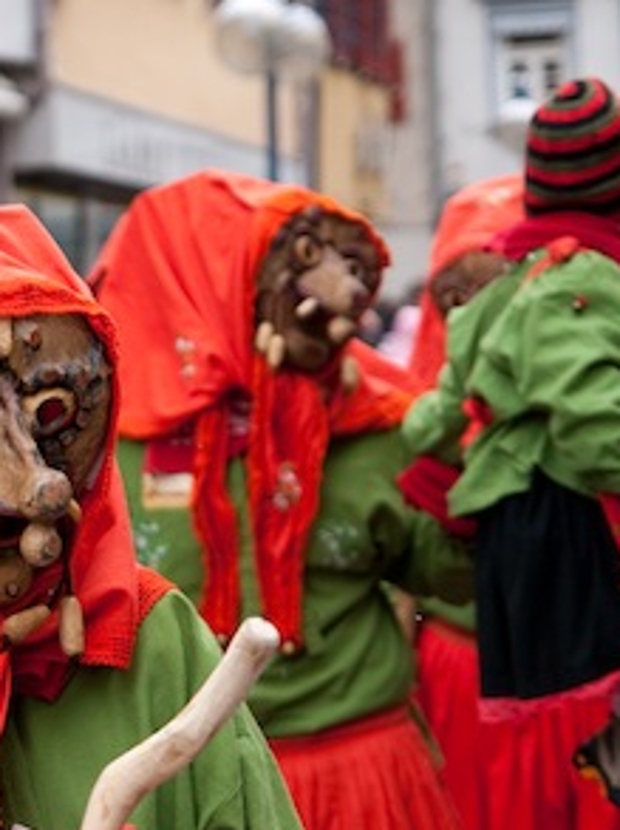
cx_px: -34
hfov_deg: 9.6
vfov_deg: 12.9
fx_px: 3662
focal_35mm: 153
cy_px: 398
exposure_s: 1/160
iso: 200
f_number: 2.8
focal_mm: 50
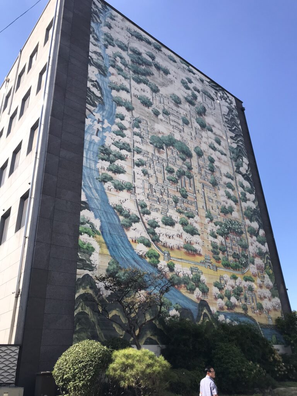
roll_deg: +3.1
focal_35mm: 28
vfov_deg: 63.4
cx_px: 148
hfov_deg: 49.7
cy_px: 198
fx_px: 320
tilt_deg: +30.0
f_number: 1.8
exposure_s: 1/1277
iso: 20
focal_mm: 3.99
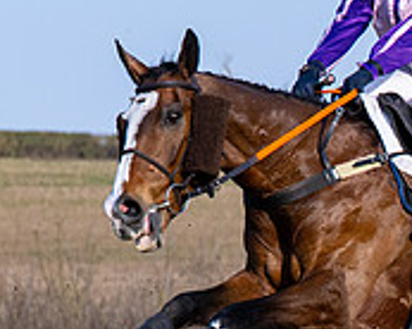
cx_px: 874
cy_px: 237
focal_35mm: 477
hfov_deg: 4.0
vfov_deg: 3.2
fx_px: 5810
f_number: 4
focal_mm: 70
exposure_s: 1/2000
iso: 250
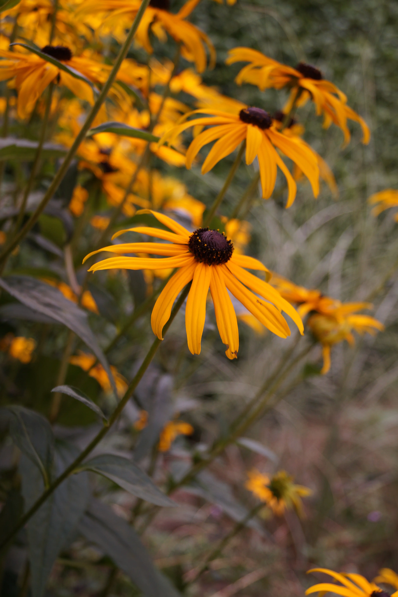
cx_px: 199
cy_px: 298
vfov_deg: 43.6
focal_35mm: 45
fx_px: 747
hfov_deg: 29.8
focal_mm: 30
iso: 200
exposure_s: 1/40
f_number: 4.5
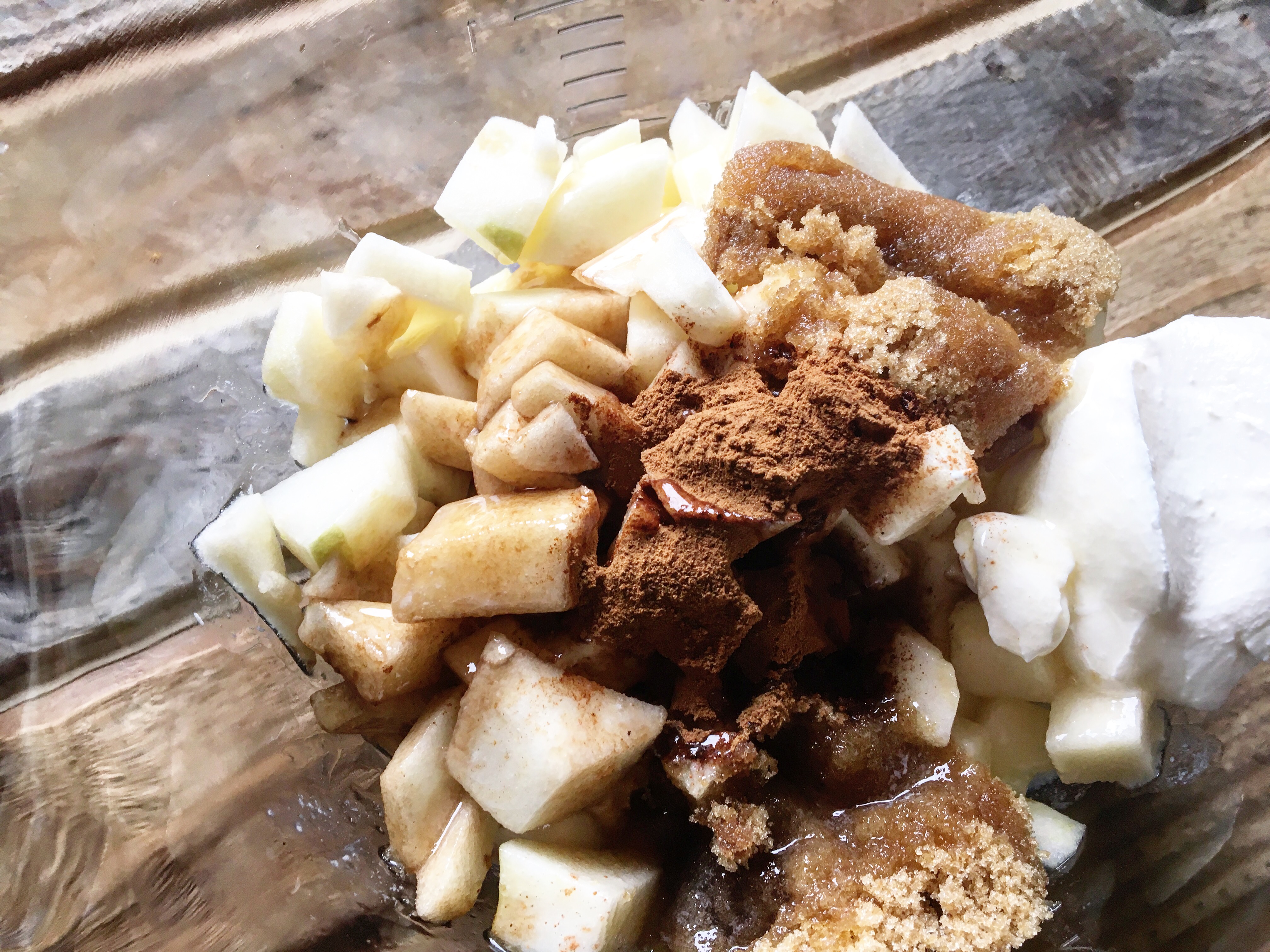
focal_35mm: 29
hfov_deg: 61.7
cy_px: 476
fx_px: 1064
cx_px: 635
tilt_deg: -72.4
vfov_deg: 48.2
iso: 25
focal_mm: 4.15
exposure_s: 1/40
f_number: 2.2
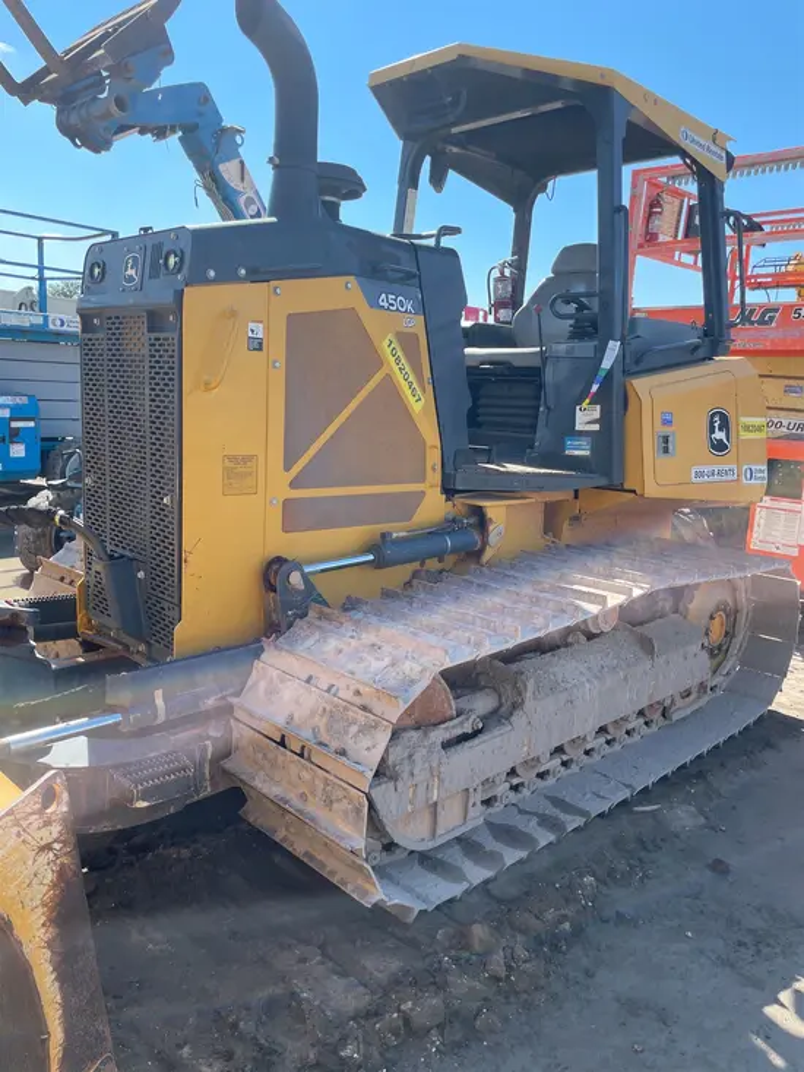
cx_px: 402
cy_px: 536
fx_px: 805
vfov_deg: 67.3
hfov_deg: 53.1
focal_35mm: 26
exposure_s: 1/1366
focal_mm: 4.2
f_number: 1.6
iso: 50
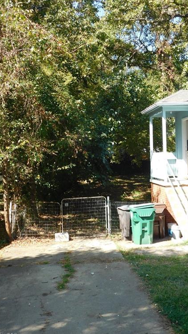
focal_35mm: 40
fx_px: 354
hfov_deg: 29.6
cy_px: 168
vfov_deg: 50.5
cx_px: 121
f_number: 3.5
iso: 125
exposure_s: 1/320
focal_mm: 6.3
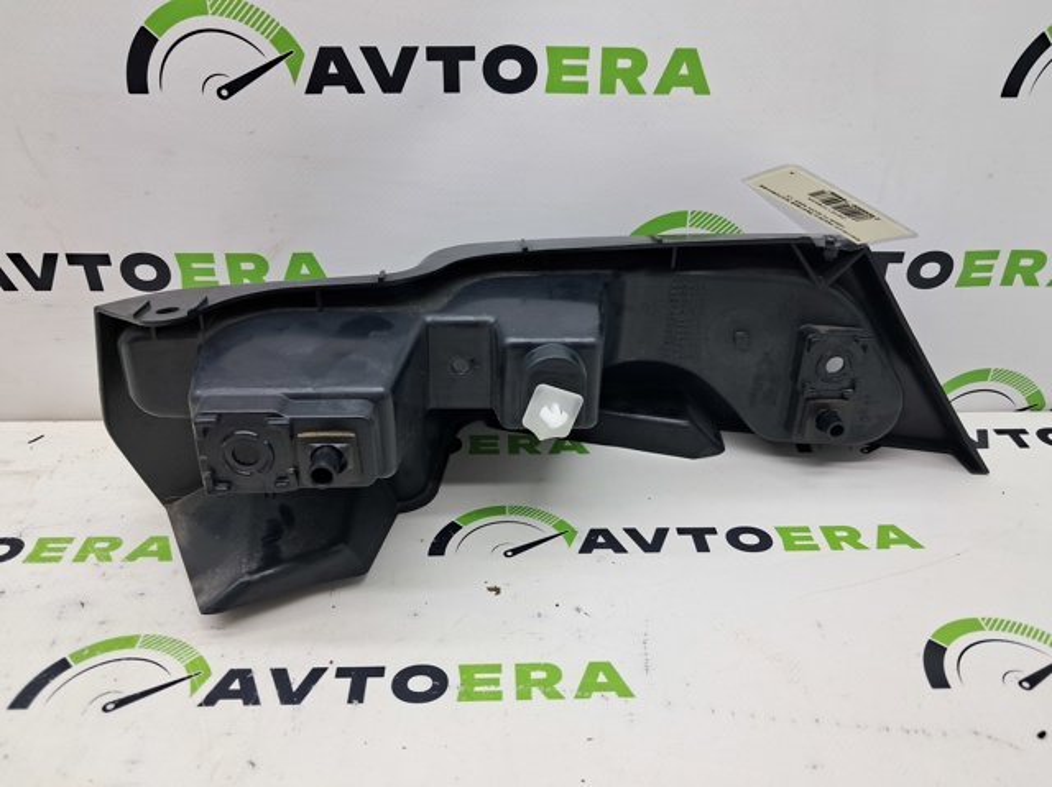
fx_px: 820
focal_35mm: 27
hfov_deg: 65.4
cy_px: 394
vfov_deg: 51.3
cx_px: 526
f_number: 1.8
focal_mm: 4
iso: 50
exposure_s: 1/50
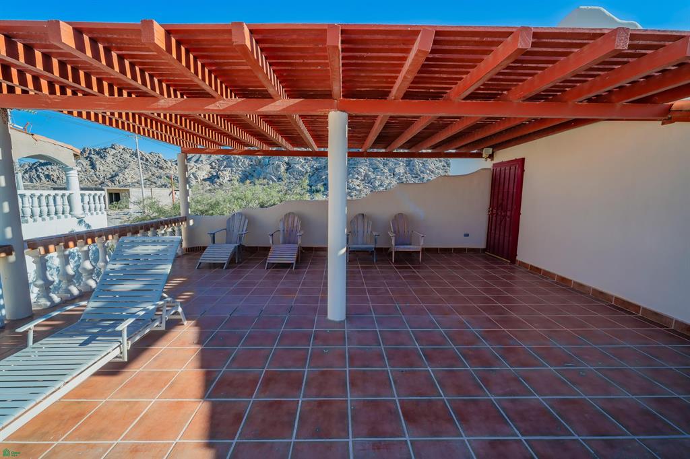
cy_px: 230
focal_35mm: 14
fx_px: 268
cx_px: 345
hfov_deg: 104.3
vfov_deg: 81.2
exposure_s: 1/350
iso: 125
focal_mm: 14
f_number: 5.6
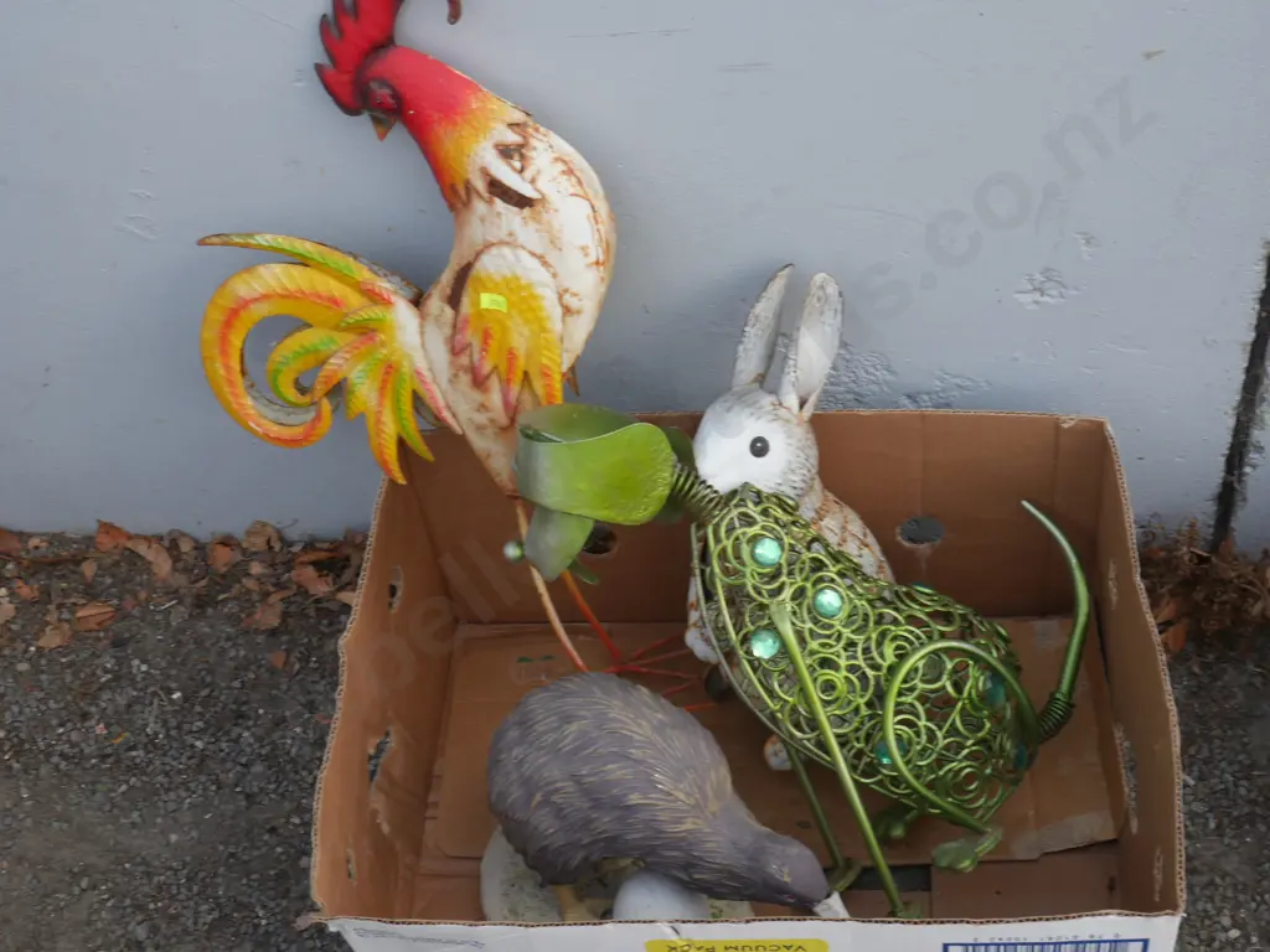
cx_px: 635
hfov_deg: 38.2
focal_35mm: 50
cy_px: 476
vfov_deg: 29.1
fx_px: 1834
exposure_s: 1/60
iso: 500
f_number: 10
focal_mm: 25
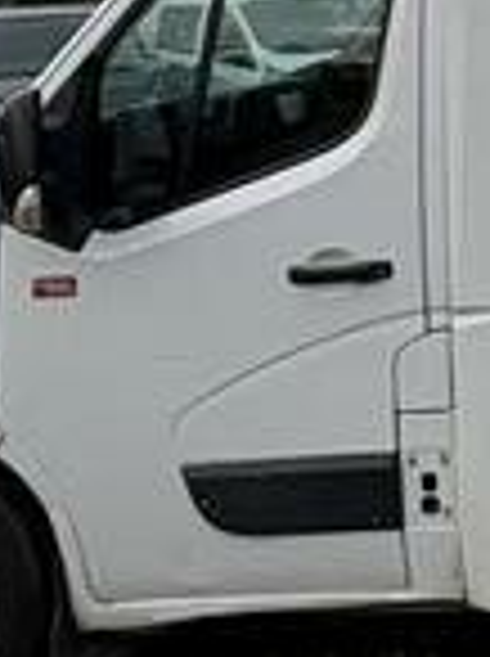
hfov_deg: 14.1
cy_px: -153
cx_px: 1016
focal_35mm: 86
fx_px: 1628
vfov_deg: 21.1
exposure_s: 1/464
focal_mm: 2.22
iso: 40
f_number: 2.2
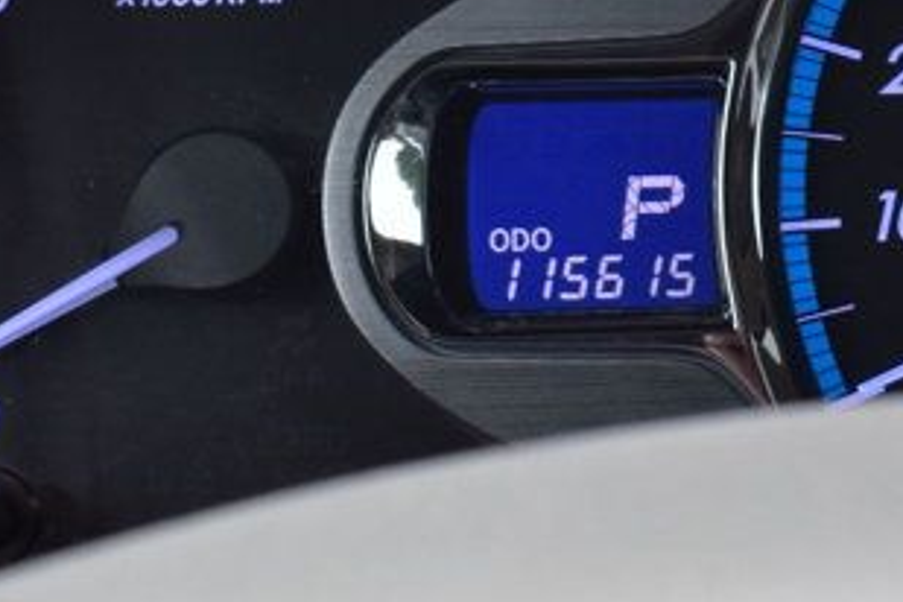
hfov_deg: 11.6
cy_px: -35
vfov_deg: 8.1
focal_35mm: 169
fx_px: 4239
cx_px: 1379
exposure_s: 1/40
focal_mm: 34
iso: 400
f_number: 7.1
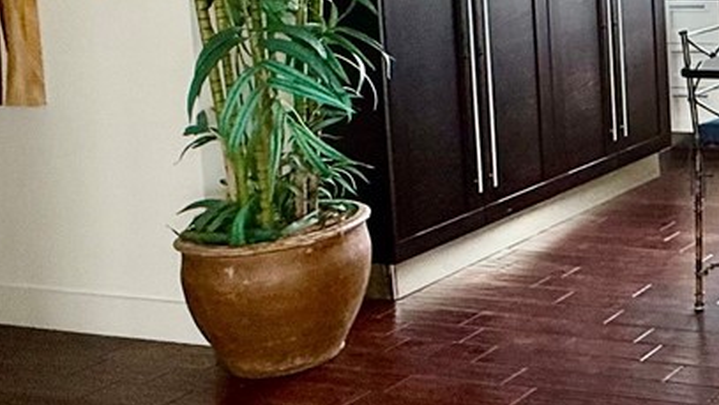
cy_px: -32
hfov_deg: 26.5
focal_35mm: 60
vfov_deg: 19.3
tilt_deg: -4.7
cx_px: 1046
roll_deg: +0.4
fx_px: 1144
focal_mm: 2.22
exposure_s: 1/99
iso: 100
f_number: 2.2
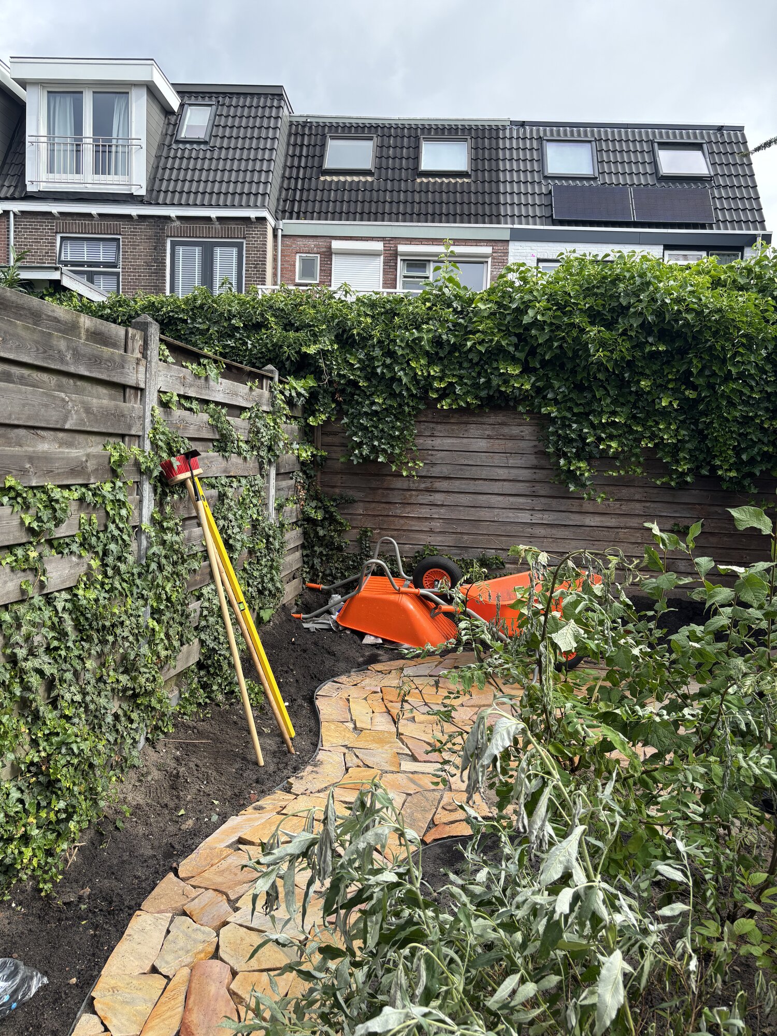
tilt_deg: -5.3
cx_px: 388
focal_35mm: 26
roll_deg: -2.7
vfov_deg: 67.3
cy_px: 518
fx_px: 778
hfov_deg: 53.1
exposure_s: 1/1092
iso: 50
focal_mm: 5.96
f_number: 1.6
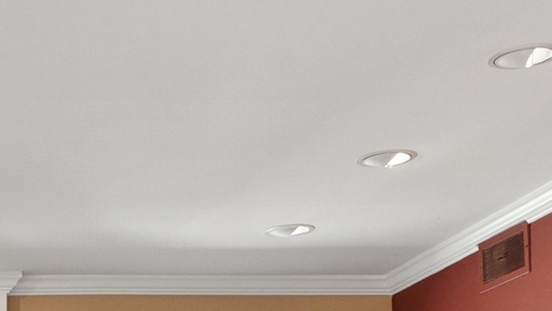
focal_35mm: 113
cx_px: -232
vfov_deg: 10.1
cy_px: 585
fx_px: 1654
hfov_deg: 17.4
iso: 800
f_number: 8
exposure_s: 1/25
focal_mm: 21
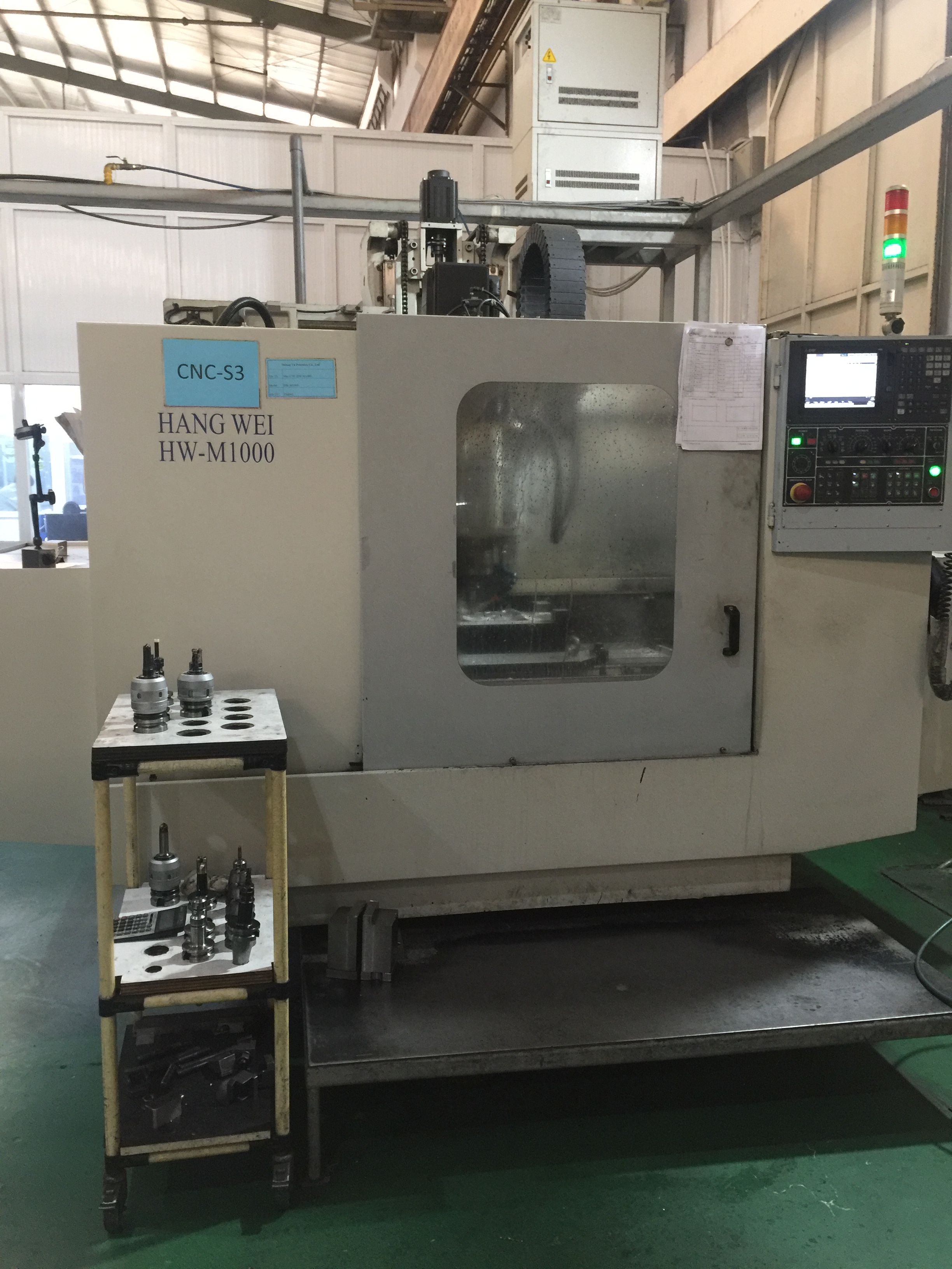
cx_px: 476
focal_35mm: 29
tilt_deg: -7.2
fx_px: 1063
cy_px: 634
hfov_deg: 48.2
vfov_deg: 61.7
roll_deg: -0.5
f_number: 2.2
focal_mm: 4.15
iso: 125
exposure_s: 1/17
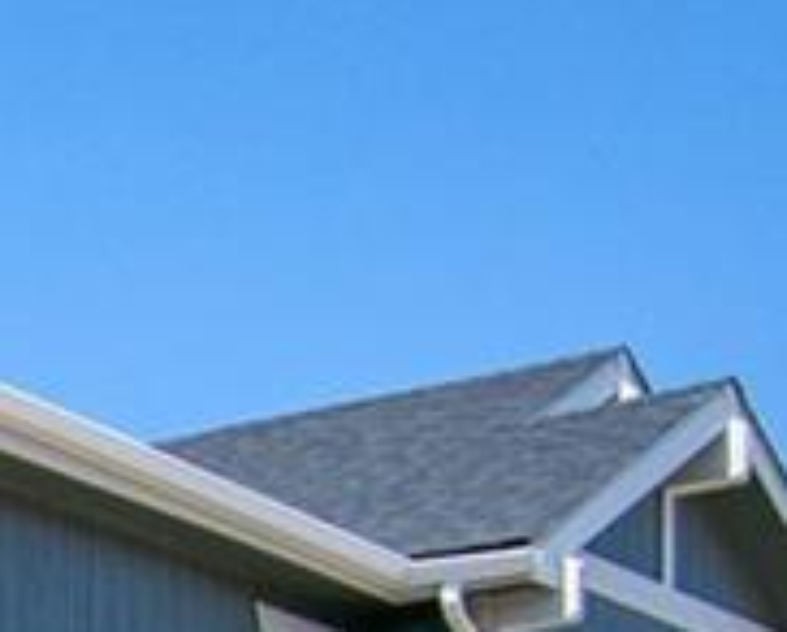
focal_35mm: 181
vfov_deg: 7.9
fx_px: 4220
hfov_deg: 8.7
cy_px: 1541
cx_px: -1596
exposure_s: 1/1250
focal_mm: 22
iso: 500
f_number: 6.3
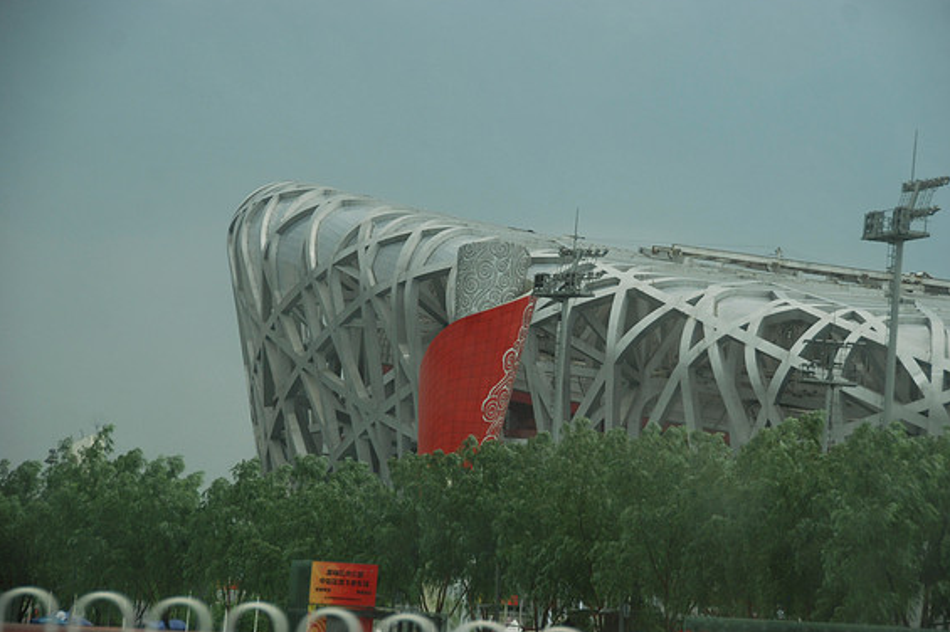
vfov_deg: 9.4
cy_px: 314
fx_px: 3864
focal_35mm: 147
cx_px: 484
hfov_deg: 14.0
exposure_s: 1/125
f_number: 5.3
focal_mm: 95
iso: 200
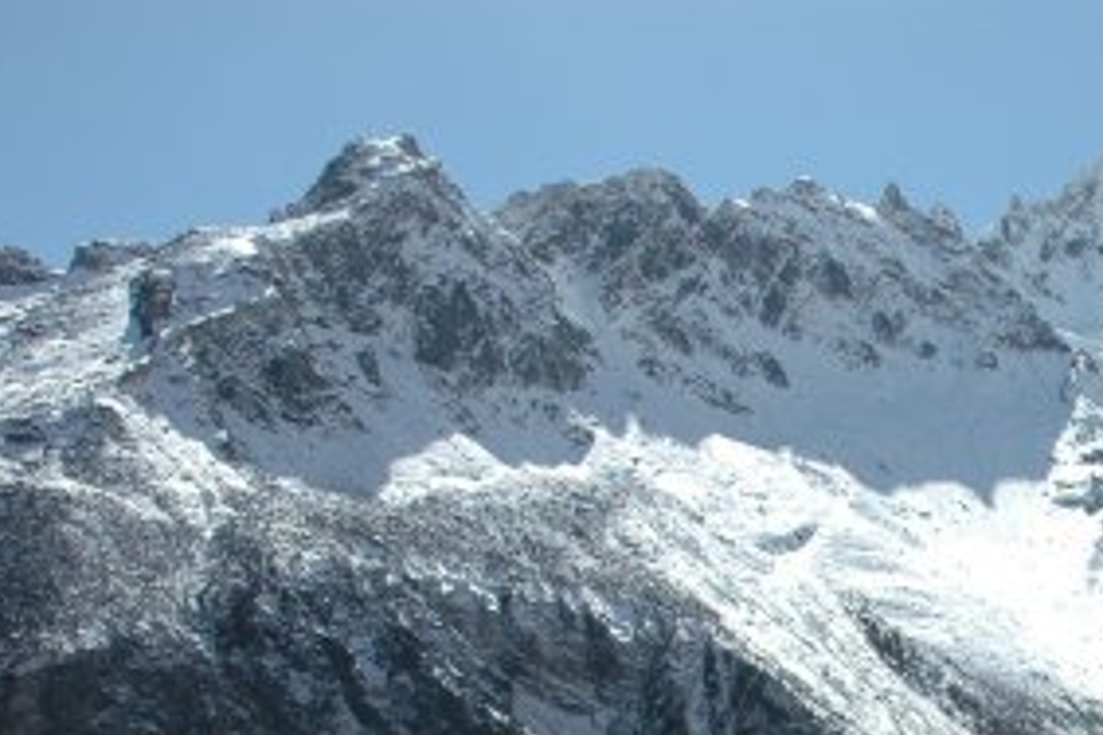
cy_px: 934
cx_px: 1224
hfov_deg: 26.8
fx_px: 2114
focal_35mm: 69
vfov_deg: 18.5
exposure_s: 1/320
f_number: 9
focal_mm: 18
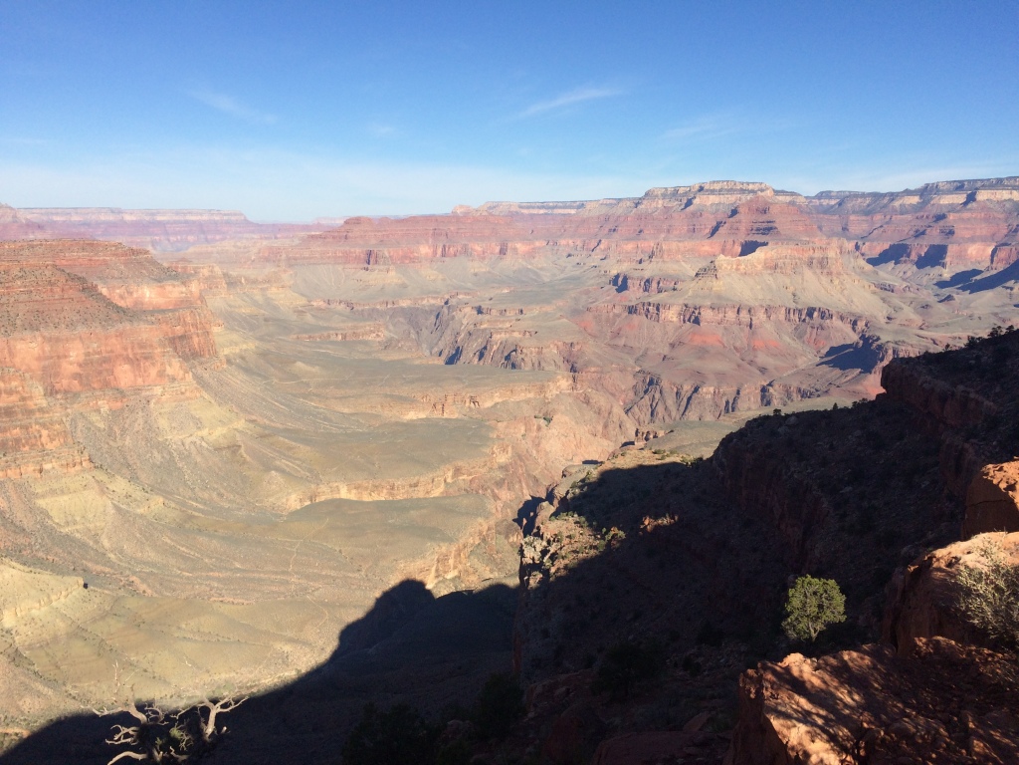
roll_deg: +0.8
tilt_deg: -10.7
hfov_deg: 61.7
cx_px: 510
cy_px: 382
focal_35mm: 29
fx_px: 854
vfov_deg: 48.2
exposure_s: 1/2933
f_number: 2.2
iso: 32
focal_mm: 4.15
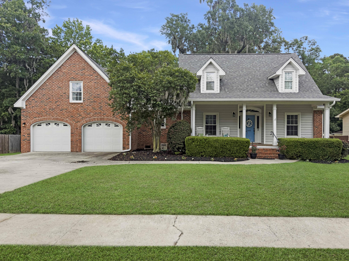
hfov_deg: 69.4
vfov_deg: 54.9
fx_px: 252
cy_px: 130
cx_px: 174
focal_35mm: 25
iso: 64
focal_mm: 6.76
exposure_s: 1/950
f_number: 1.8
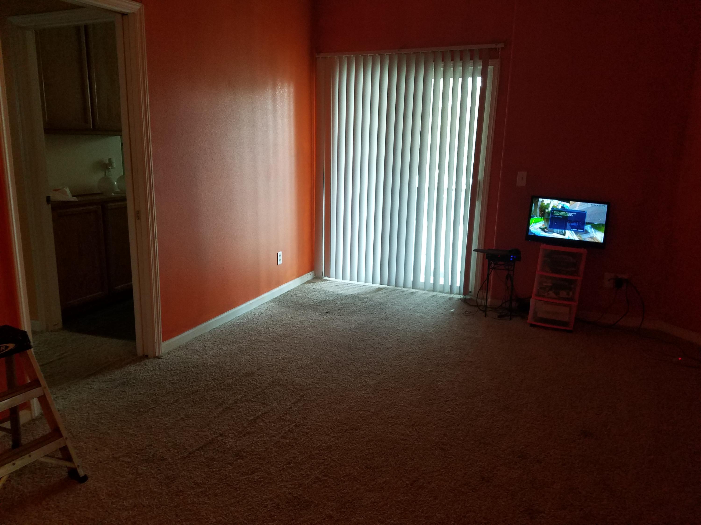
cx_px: 350
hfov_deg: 67.3
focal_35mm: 26
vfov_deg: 53.1
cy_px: 262
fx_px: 527
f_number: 1.7
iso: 200
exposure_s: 1/24
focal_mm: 4.2
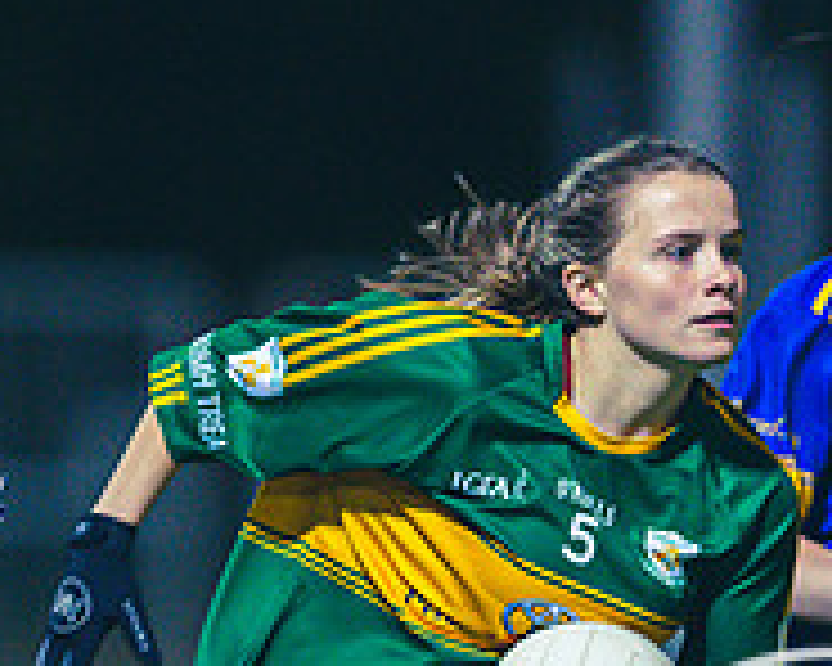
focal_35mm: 1270
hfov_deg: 1.5
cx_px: 104
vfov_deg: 1.2
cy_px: 756
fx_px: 31272
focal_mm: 400
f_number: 2.8
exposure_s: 1/500
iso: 5000
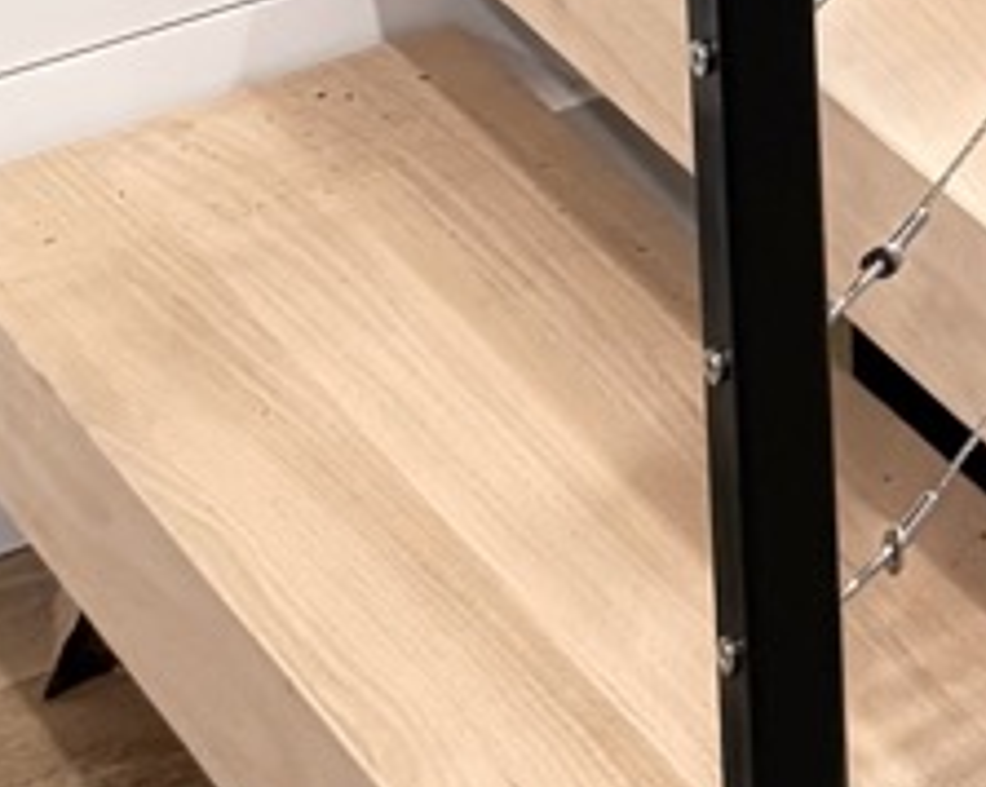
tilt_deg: -5.4
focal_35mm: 168
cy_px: -1769
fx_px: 4898
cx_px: 2193
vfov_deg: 7.7
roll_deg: +0.4
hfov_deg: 10.3
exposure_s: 1/60
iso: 500
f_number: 1.78
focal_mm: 6.76
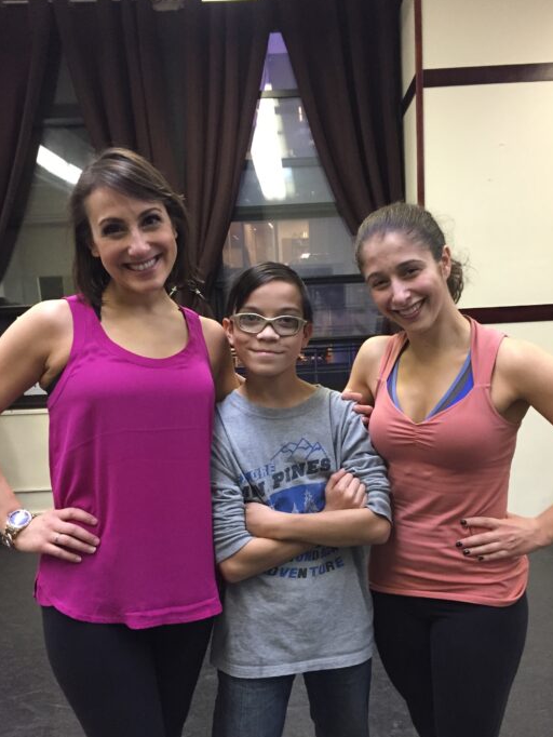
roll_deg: +2.5
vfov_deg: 53.8
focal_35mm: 34
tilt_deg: -7.1
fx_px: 724
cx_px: 305
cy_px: 407
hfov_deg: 41.8
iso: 250
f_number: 2.2
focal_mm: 4.15
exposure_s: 1/30
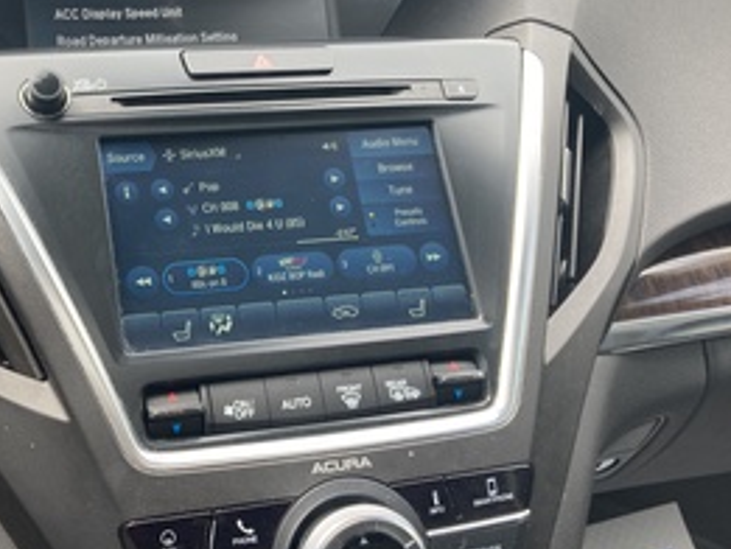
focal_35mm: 45
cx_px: 202
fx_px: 951
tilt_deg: -24.4
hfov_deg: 41.1
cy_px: 239
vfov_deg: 32.2
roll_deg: -3.4
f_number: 1.8
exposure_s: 1/110
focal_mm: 3.99
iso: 25
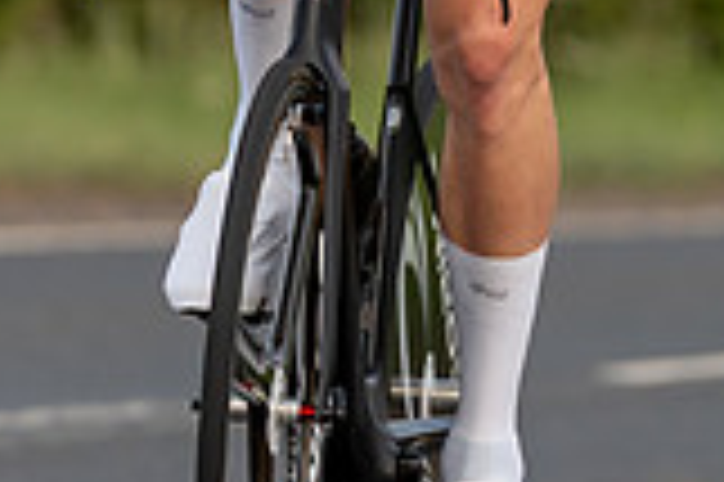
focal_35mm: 1347
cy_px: -143
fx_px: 27062
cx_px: 456
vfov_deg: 1.0
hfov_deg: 1.5
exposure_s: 1/1000
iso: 160
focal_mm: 197
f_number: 3.2
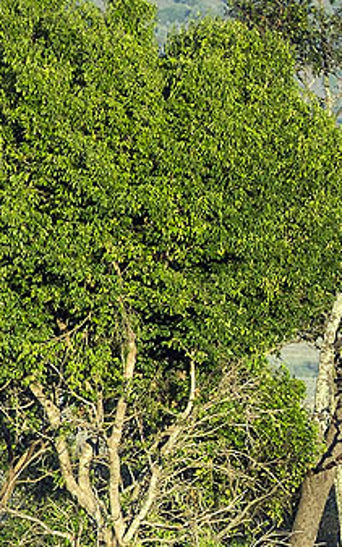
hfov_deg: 1.1
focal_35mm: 1206
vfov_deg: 1.7
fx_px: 18000
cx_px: 549
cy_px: 446
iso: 400
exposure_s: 1/320
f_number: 9
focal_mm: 200
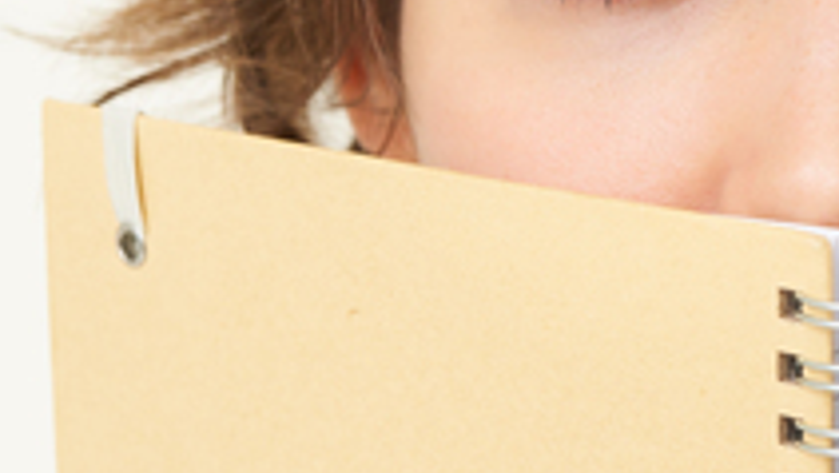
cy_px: -48
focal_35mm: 126
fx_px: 2805
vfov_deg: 9.5
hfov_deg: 16.5
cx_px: 909
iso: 200
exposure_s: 1/125
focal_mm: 40
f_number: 6.3
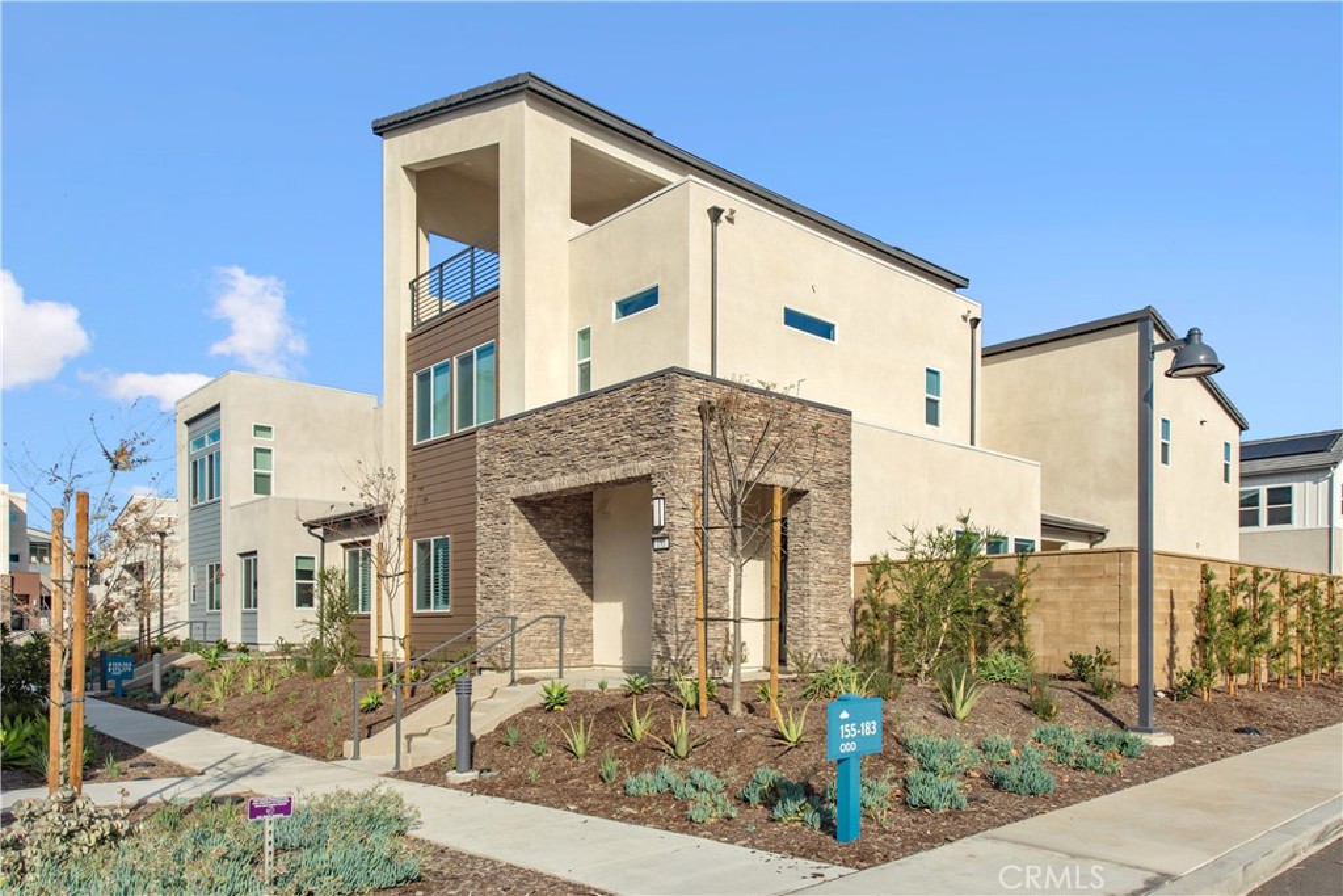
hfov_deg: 73.7
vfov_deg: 53.1
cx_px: 672
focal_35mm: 24
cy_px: 448
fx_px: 895
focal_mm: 24
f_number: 11
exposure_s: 1/500
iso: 200
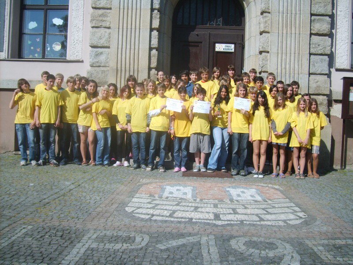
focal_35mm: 35
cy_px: 132
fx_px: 357
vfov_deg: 40.7
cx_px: 176
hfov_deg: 52.6
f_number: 7.1
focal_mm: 5.8
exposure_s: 1/250
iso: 50
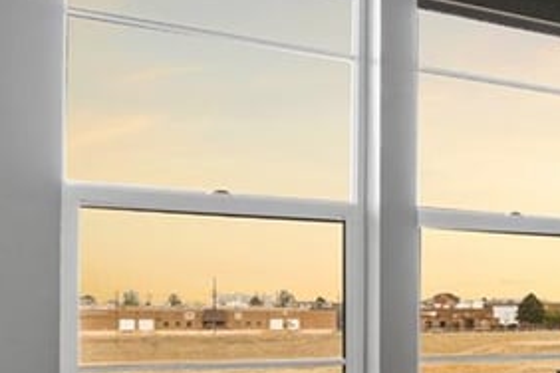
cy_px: 305
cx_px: 1013
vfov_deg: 19.2
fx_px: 1091
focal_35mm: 70
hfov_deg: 20.3
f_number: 8
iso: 500
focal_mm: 16.5
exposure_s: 1/2.5
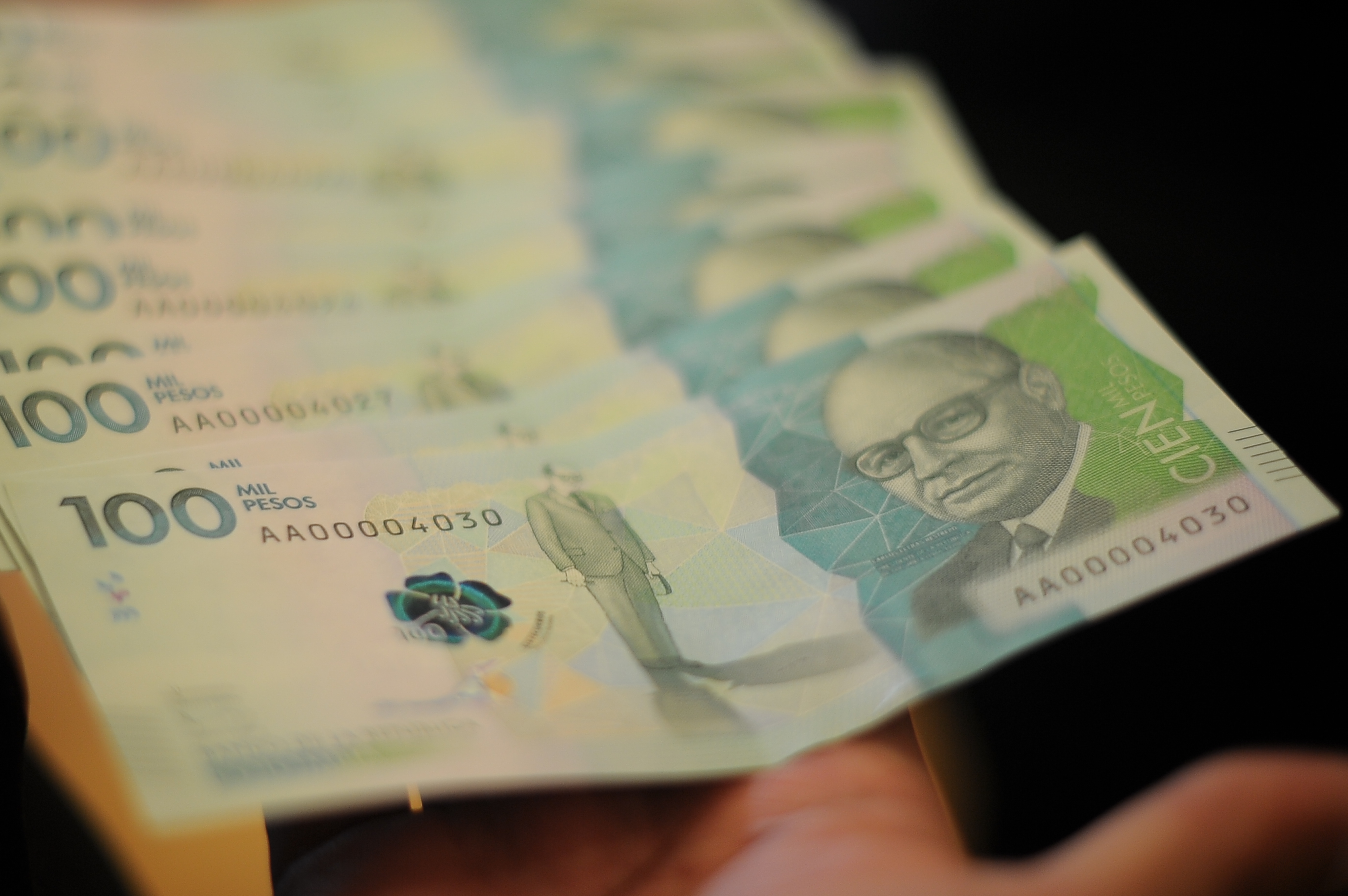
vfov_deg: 17.7
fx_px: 2881
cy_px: 444
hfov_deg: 26.3
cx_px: 524
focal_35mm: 77
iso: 400
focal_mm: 50
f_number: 1.4
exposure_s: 1/160
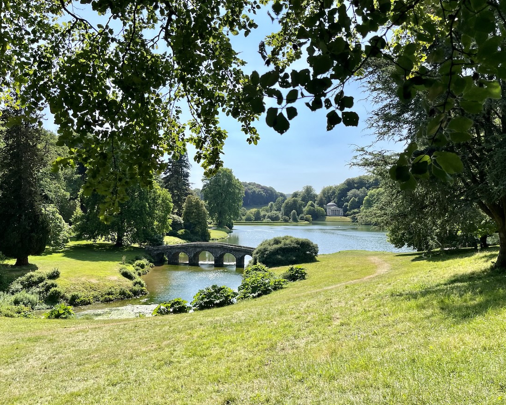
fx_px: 419
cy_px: 204
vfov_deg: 51.5
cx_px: 262
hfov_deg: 62.2
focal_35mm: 28
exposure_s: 1/2632
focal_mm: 5.1
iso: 50
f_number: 1.6
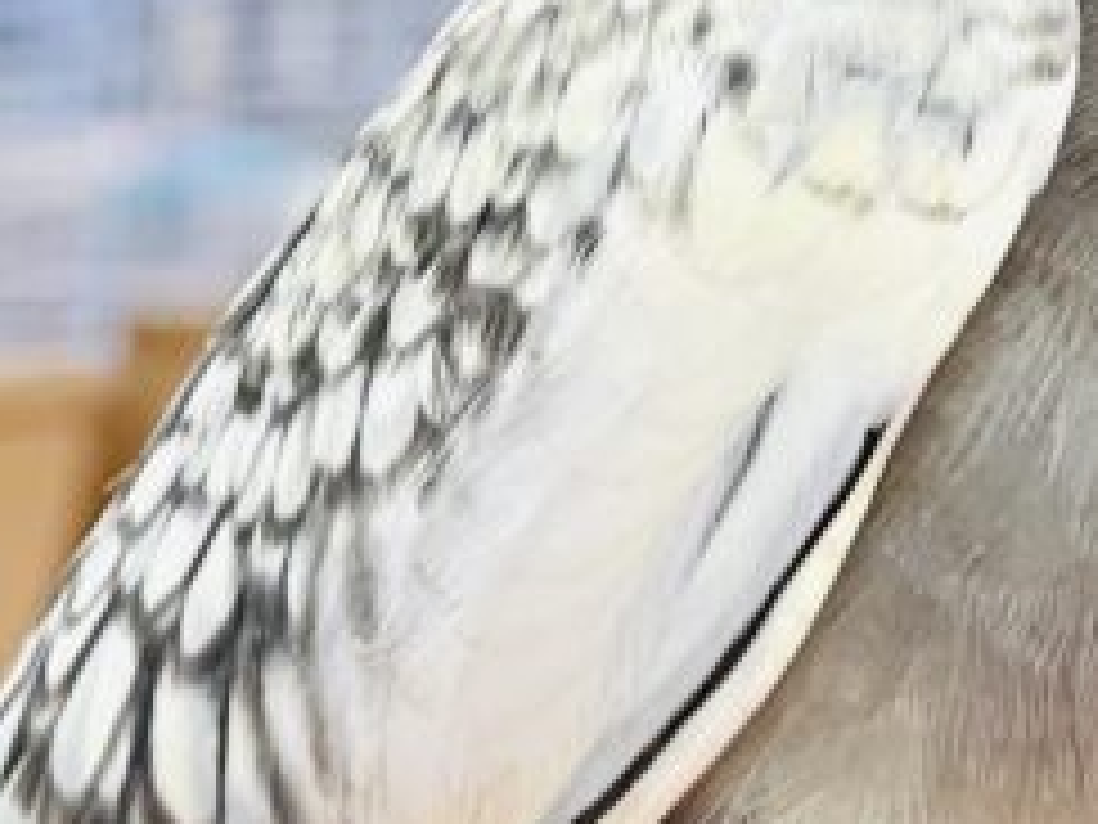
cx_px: 824
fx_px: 8120
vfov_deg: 5.8
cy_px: -261
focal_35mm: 256
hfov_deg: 7.7
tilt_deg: -1.4
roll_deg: -1.8
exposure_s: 1/100
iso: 100
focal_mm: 6
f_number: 2
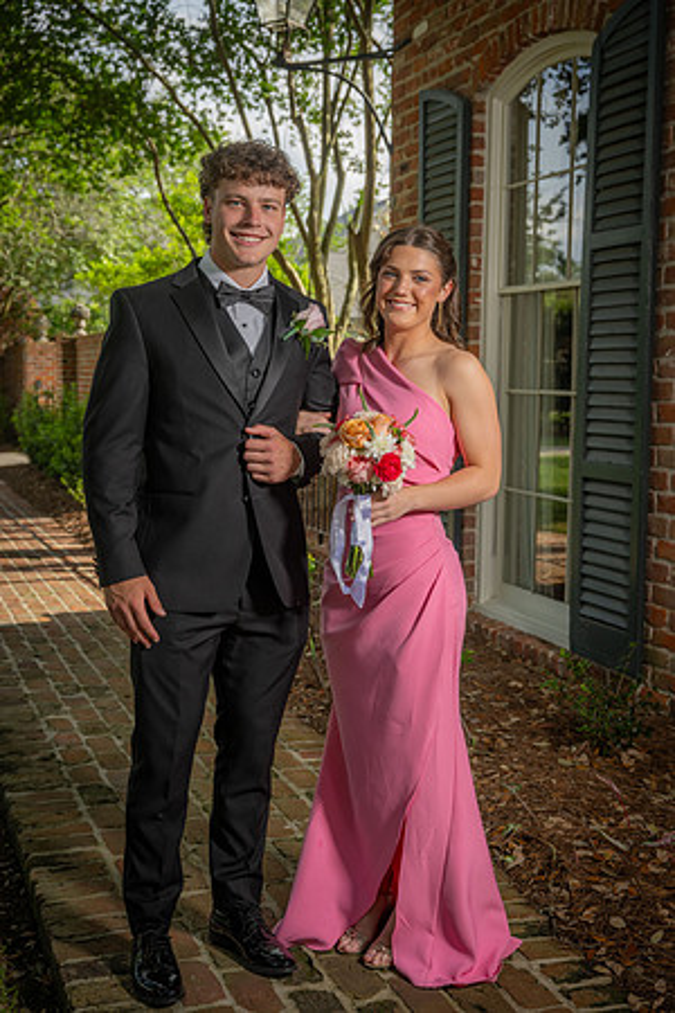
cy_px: 506
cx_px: 338
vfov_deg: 43.6
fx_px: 1266
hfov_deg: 29.9
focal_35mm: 45
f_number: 5.6
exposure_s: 1/160
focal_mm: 45
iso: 100
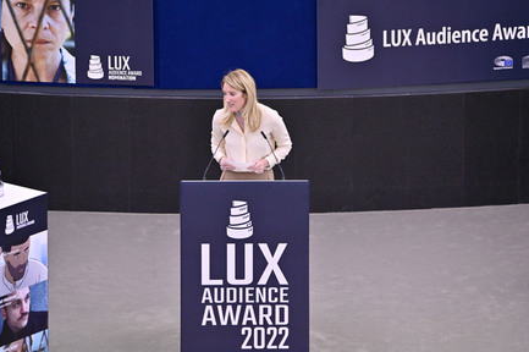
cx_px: 267
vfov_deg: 4.1
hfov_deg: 6.2
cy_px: 174
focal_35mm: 333
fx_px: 4889
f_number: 5.6
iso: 6400
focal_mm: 320
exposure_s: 1/500
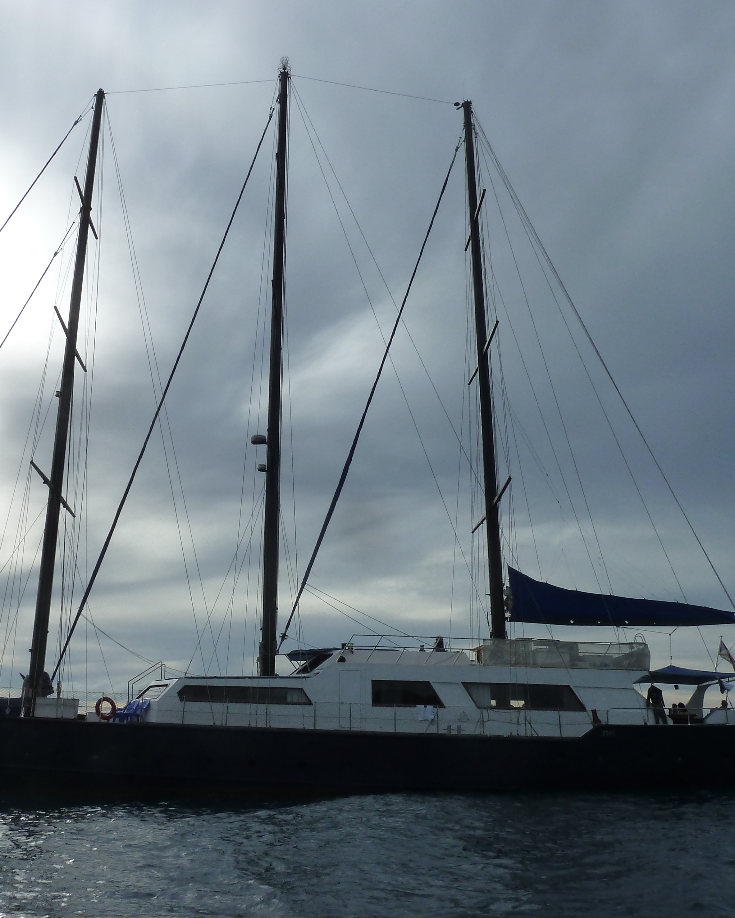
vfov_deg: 54.2
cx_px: 273
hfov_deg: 44.2
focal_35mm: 33
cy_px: 459
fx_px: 897
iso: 125
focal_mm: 4.1
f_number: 5.6
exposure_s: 1/640
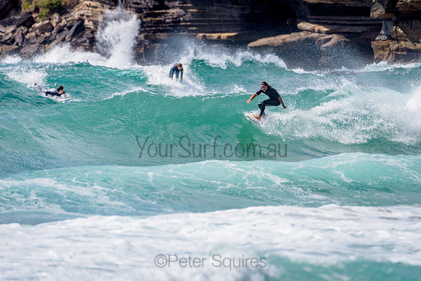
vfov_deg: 2.2
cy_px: 109
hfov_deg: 3.4
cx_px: 256
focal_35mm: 613
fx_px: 7171
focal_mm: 500
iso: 100
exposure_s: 1/2000
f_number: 5.6
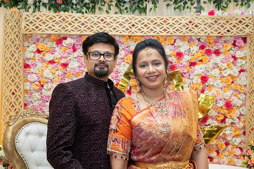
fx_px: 287
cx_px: 127
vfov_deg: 32.9
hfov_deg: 47.8
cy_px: 84
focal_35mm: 41
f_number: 11
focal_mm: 40
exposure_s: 1/160
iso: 1250
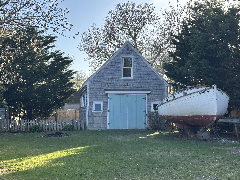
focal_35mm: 48
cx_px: 120
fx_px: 333
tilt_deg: +4.7
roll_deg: +0.2
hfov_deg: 39.7
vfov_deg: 30.3
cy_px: 90
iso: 64
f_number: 1.78
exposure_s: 1/1667
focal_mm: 6.86
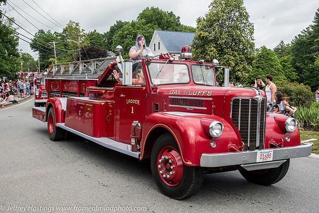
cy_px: 106
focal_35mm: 40
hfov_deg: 47.9
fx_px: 359
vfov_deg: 33.0
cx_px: 160
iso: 200
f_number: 13
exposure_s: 1/125
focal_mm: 27
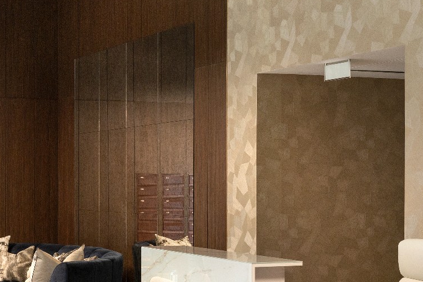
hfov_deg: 25.6
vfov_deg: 17.4
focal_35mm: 78
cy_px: 198
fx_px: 916
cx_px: 91
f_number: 8
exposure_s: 1/13
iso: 500
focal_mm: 36
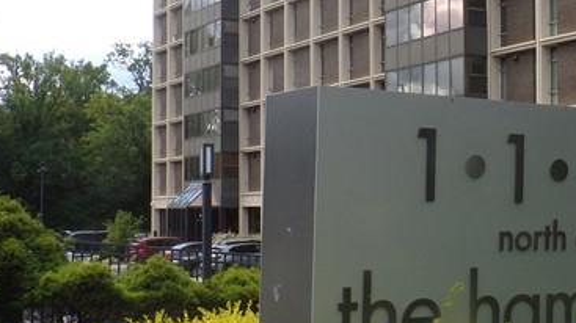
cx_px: 592
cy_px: 136
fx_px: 1114
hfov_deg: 27.2
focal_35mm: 73
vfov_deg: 16.5
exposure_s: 1/160
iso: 80
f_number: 5.8
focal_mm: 4.3
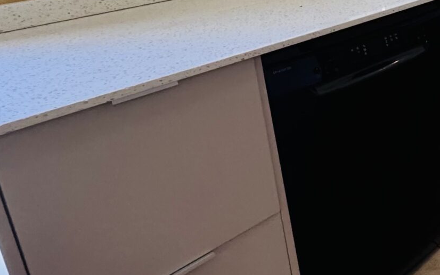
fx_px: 552
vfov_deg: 26.7
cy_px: 9
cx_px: 604
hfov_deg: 31.1
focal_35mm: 46
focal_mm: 2.22
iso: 320
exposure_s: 1/120
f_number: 2.2
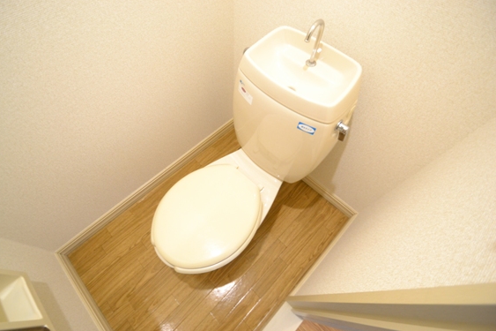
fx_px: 220
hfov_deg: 96.7
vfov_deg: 73.7
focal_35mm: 16
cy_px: 170
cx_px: 239
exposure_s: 1/25
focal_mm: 10
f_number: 3.5
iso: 1600
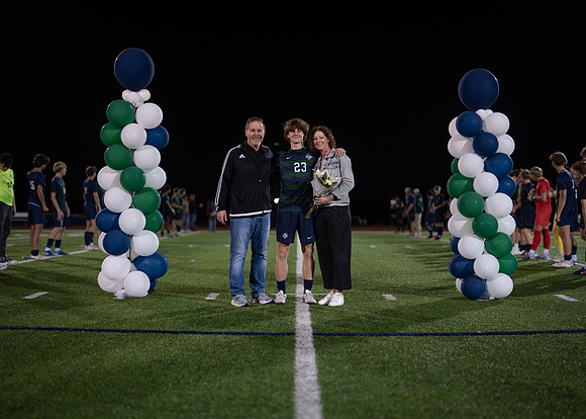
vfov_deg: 27.0
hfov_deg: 37.2
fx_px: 872
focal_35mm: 52
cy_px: 210
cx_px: 293
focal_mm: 50
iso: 250
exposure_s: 1/500
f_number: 1.2
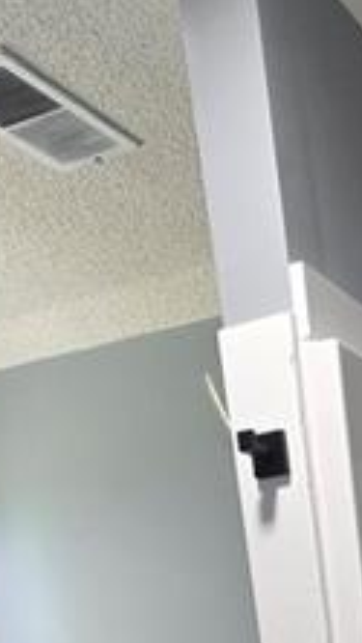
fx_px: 836
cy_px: 921
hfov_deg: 20.5
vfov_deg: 29.4
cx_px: 562
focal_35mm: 49
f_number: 2.2
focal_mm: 2.2
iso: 250
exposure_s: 1/60
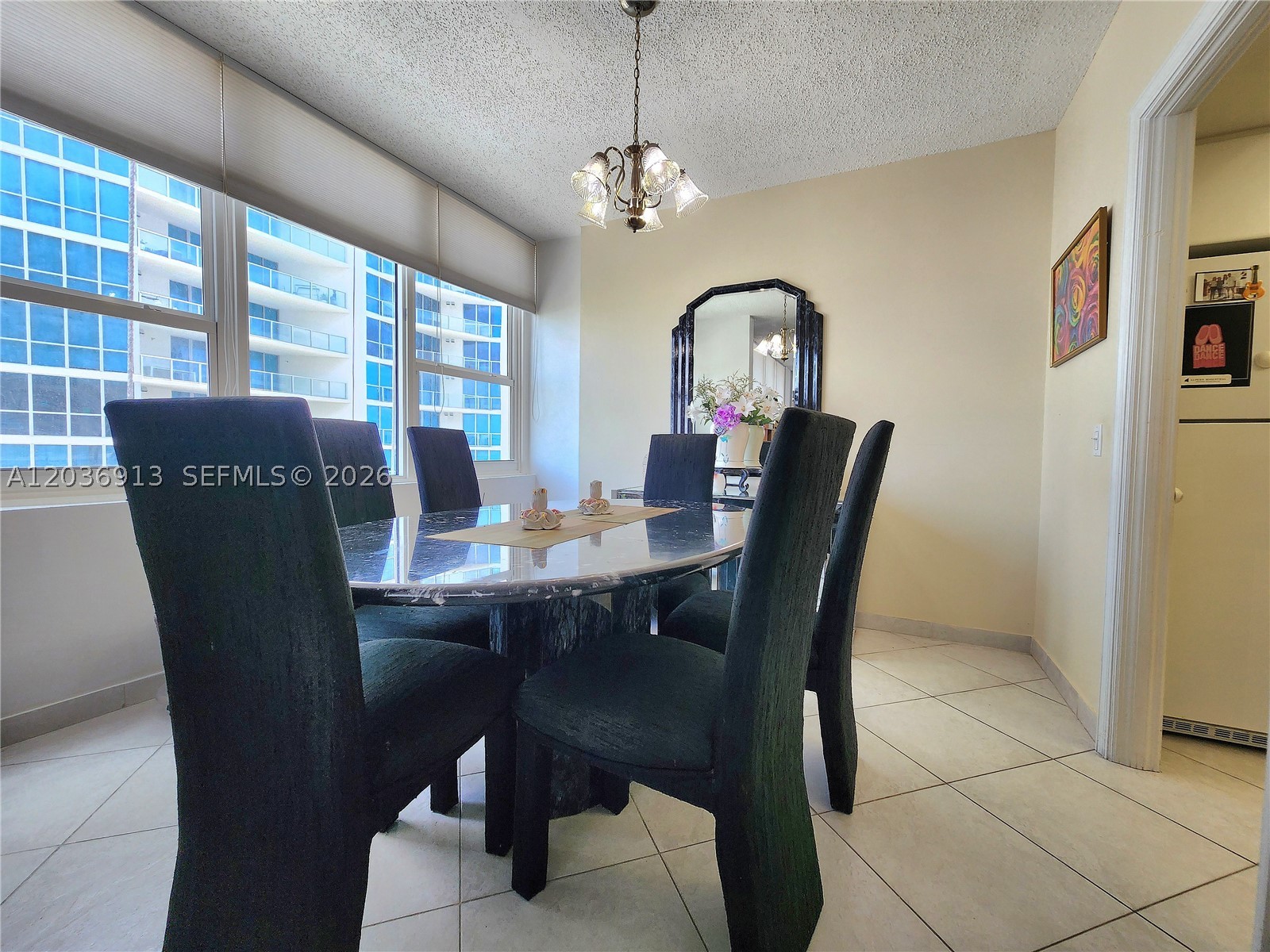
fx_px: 477
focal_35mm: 13
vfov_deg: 89.9
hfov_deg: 106.2
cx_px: 635
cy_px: 476
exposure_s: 1/60.2
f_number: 2.2
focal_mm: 2.2
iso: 64
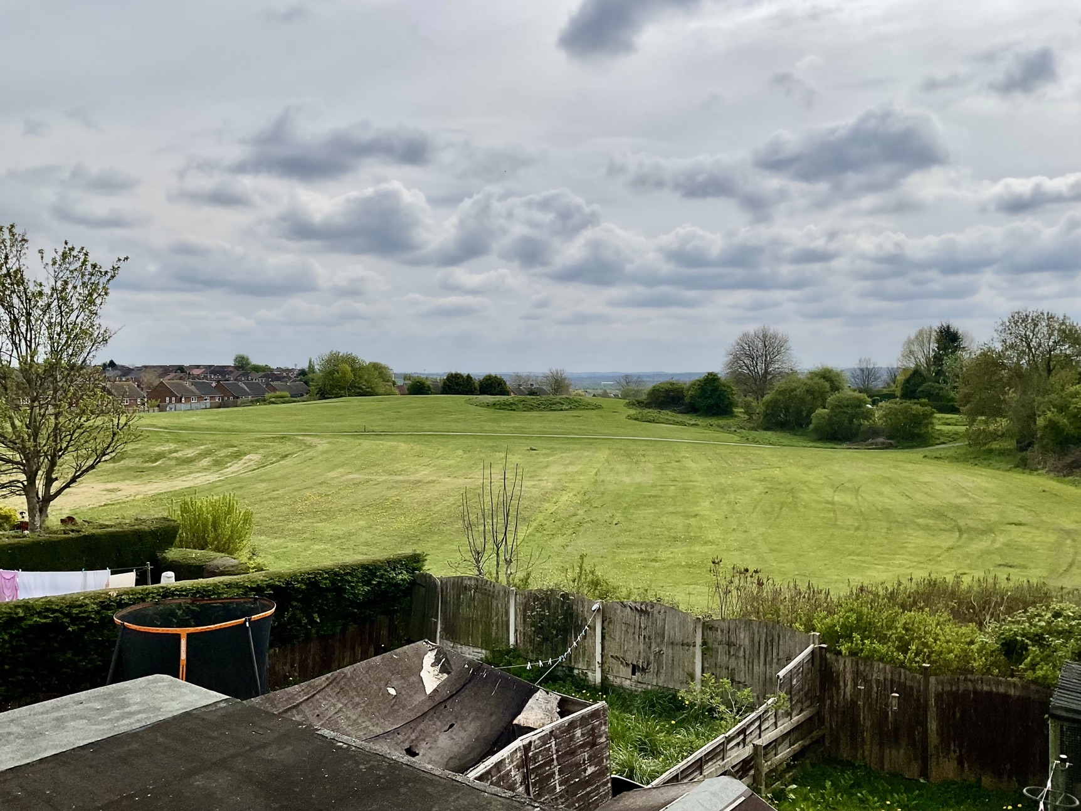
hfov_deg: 61.7
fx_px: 906
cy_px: 406
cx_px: 540
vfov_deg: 48.2
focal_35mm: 29
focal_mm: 3
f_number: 1.8
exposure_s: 1/3534
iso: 16
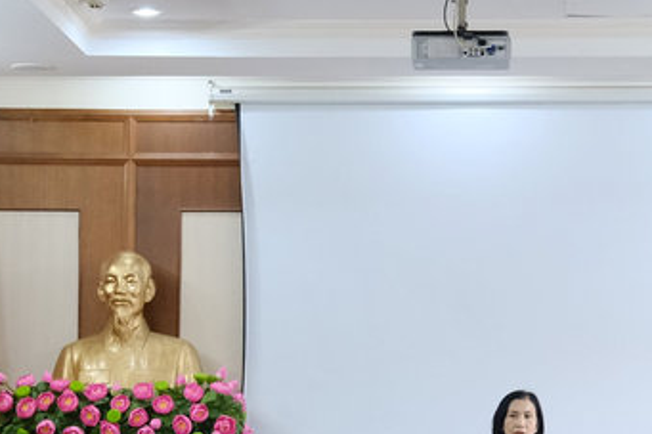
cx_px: 480
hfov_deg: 19.7
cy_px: 434
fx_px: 1864
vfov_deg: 13.1
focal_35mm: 103
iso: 2000
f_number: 4
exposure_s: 1/100
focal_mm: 26
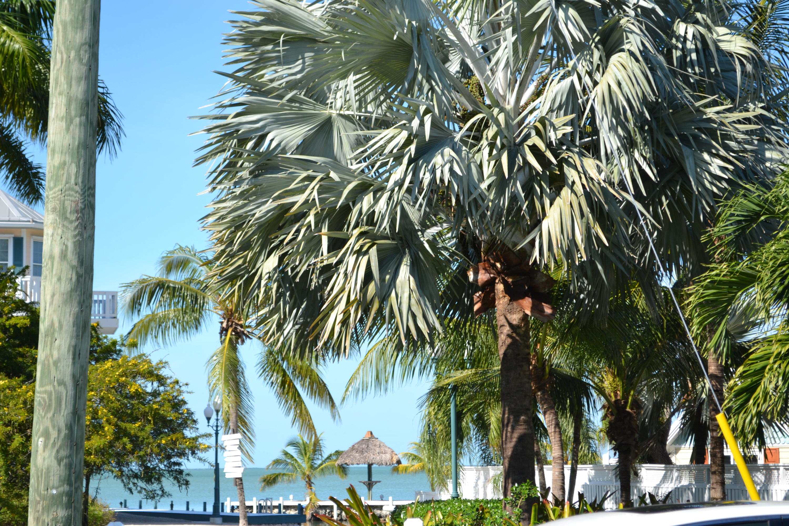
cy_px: 263
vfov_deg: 16.6
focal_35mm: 82
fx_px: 1808
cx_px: 394
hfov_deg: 24.6
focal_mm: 55
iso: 100
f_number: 7.1
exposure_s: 1/200
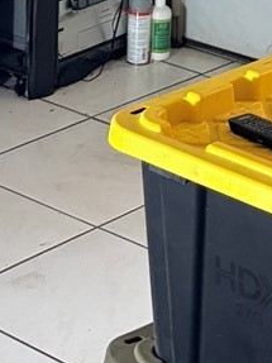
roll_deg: -0.7
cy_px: -291
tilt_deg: -6.4
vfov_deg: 12.4
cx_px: 149
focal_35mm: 145
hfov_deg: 10.2
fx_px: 1520
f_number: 1.6
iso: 320
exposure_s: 1/50
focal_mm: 5.96
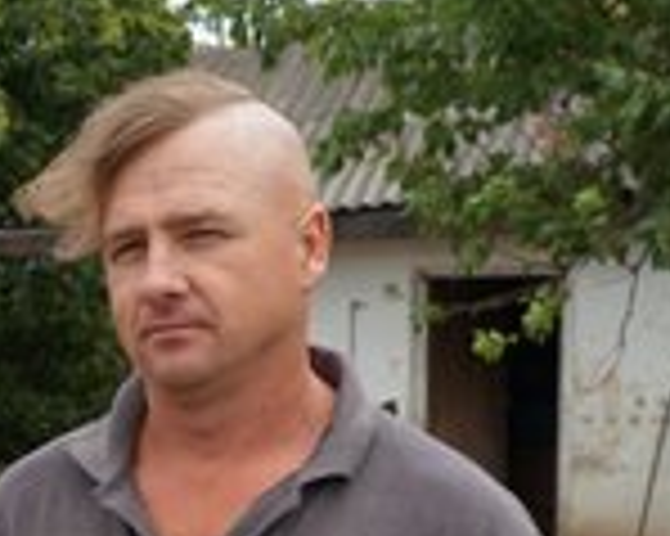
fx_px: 1645
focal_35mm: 83
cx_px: 81
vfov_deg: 17.8
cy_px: 586
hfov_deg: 22.5
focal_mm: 22
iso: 100
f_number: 4.5
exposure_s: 1/400
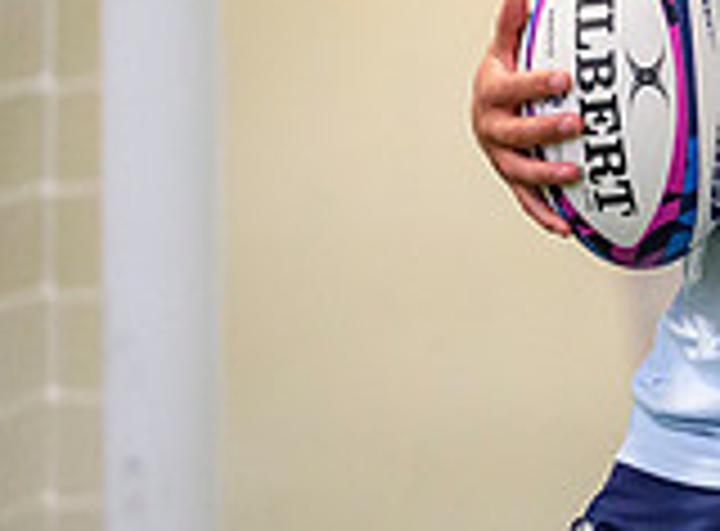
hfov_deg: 1.1
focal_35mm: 1840
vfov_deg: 0.8
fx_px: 38043
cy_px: 48
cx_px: 1142
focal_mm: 400
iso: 8000
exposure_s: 1/1600
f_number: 3.2
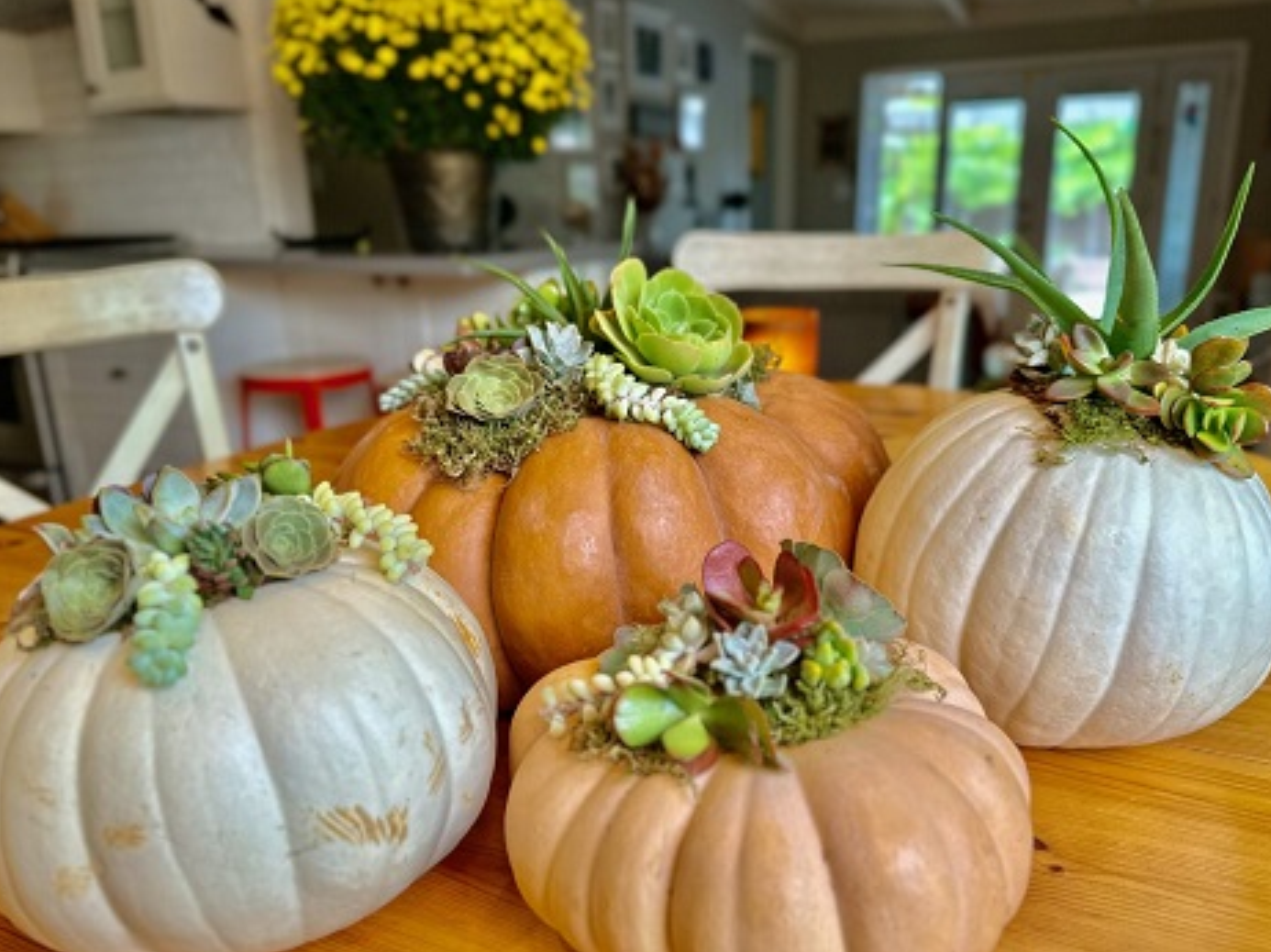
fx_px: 954
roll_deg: +1.3
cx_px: 627
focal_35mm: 26
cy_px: 499
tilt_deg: -17.7
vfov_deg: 53.0
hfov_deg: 67.3
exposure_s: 1/169
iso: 64
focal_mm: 6.86
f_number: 1.78
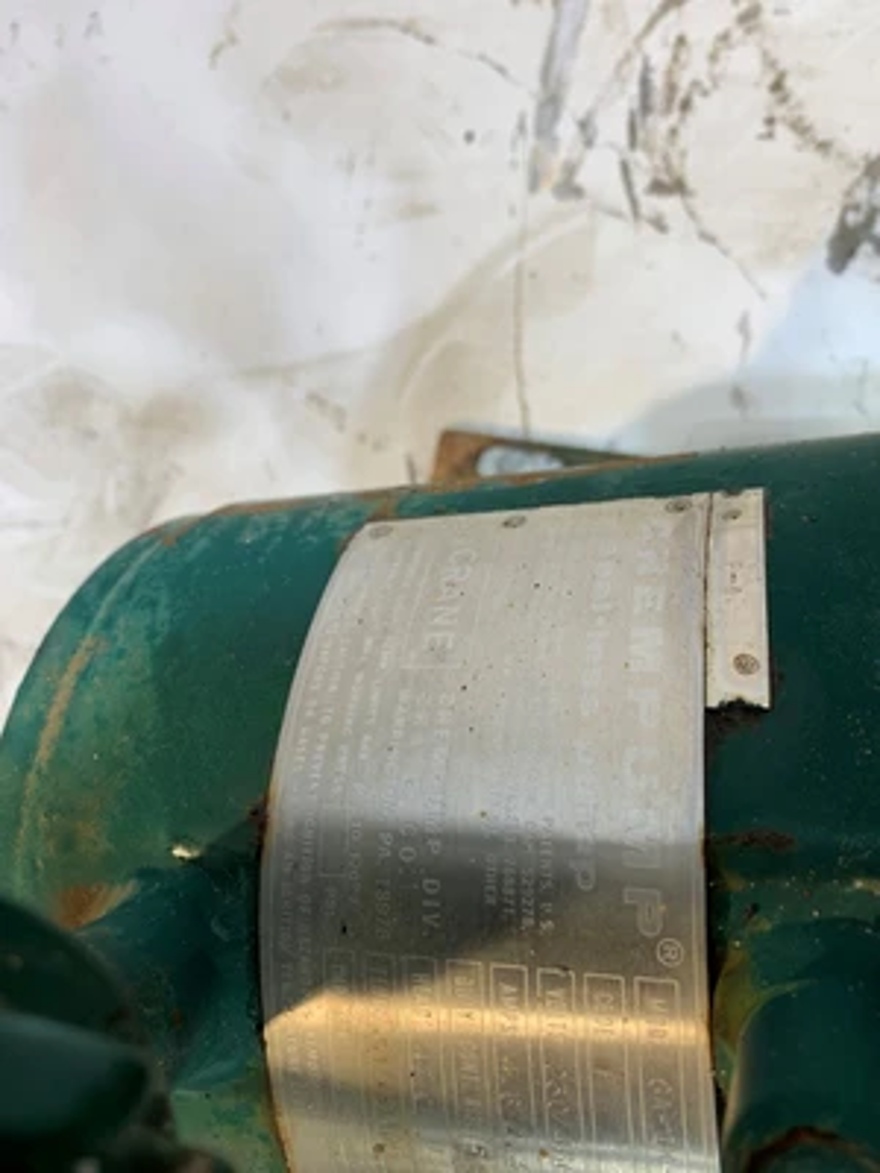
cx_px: 440
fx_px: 881
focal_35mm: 26
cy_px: 586
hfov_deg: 53.1
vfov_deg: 67.3
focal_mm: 4.25
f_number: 1.8
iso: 64
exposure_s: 1/120
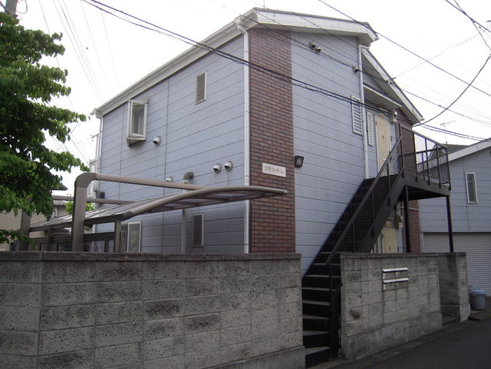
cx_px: 246
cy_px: 184
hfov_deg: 63.4
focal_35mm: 28
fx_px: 397
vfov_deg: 49.7
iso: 100
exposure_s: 1/640
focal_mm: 5
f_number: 2.7
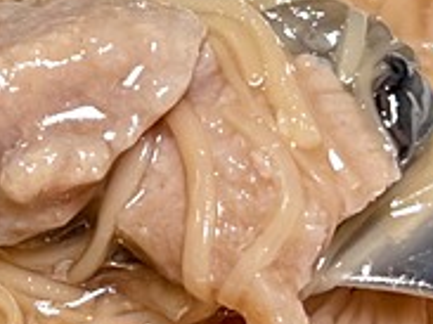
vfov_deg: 11.3
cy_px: 168
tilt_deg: -48.9
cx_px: 24
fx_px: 1638
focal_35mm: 131
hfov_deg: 14.9
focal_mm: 6.76
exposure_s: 1/120
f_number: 1.78
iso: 64
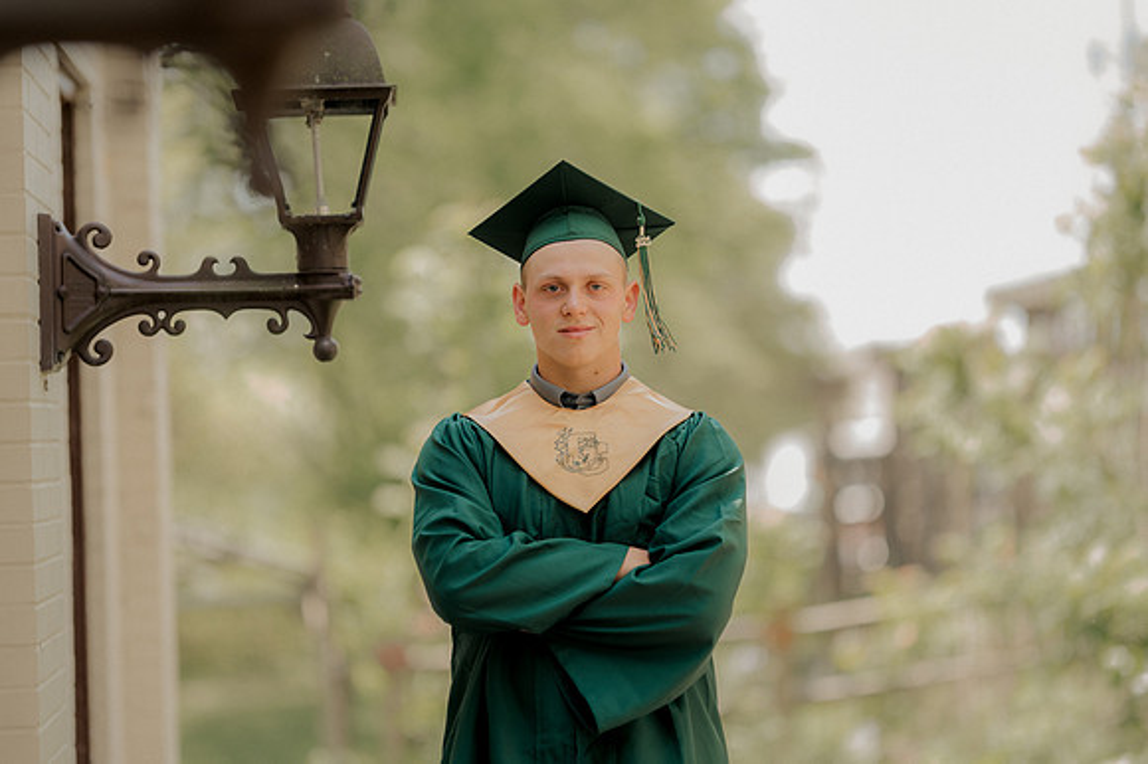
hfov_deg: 19.5
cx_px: 574
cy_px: 382
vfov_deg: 13.0
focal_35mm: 105
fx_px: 3346
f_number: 1.4
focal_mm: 105
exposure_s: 1/1000
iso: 200
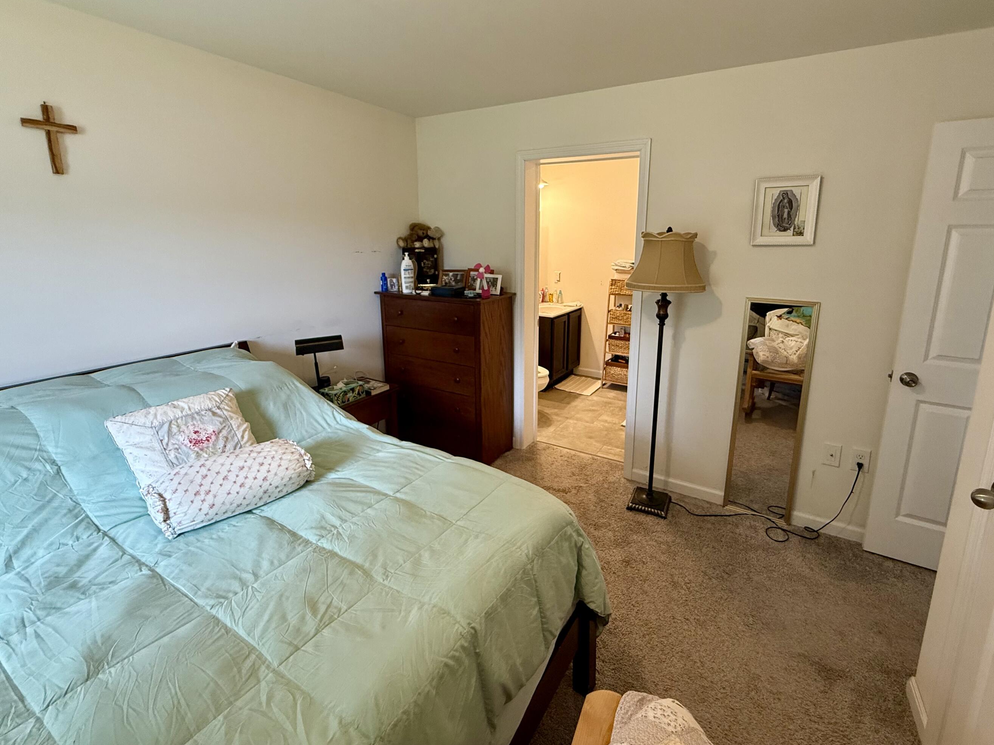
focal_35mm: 16
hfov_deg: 94.3
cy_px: 325
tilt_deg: -10.5
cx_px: 531
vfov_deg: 77.7
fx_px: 459
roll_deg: +0.0
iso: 250
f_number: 2.2
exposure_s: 1/60
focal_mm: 2.22
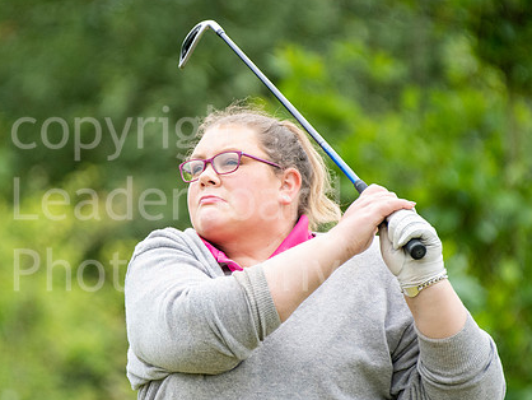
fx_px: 15377
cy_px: 211
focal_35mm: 1000
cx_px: 178
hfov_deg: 2.0
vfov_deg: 1.5
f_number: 5.6
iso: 1600
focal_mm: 500
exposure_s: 1/1000
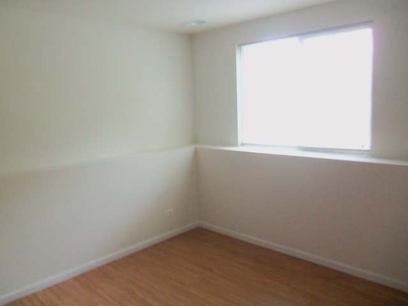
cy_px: 153
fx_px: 330
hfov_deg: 63.4
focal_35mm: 28
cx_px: 204
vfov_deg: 49.7
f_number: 3.9
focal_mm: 5.1
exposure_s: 1/13
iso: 400
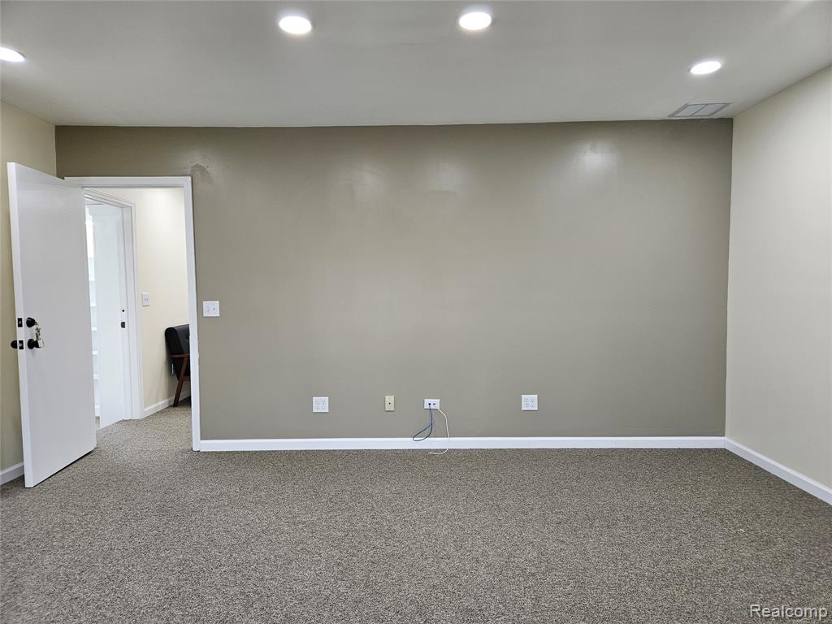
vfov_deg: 58.9
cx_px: 416
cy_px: 312
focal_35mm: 23
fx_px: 553
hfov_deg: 73.9
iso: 200
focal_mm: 5.4
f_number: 1.8
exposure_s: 1/120
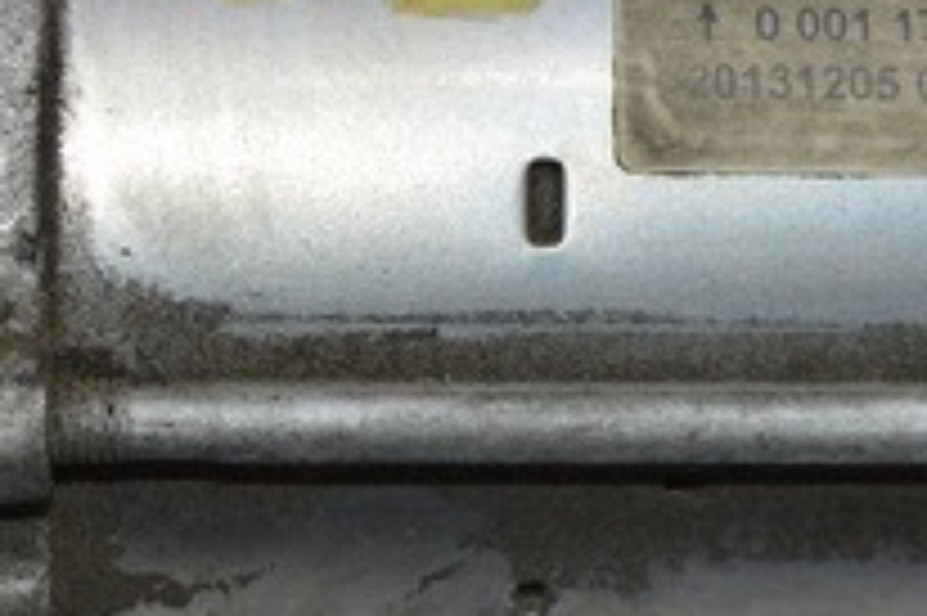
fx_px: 4412
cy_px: 182
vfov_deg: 8.0
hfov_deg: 12.0
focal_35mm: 171
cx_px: 220
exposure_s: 1/125
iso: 400
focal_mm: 23
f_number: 4
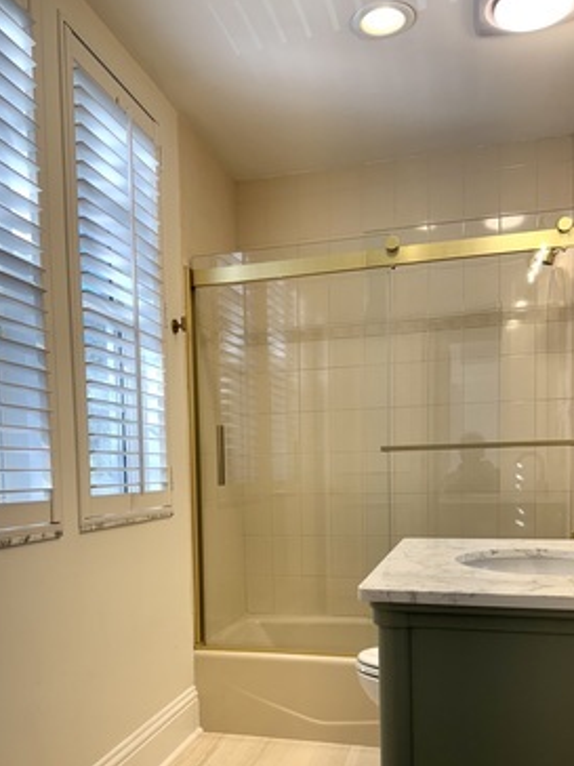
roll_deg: +1.7
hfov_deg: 42.9
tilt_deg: -3.9
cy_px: 518
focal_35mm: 33
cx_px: 249
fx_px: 730
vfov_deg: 54.1
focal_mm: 6.76
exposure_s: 1/422
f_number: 1.78
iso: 80
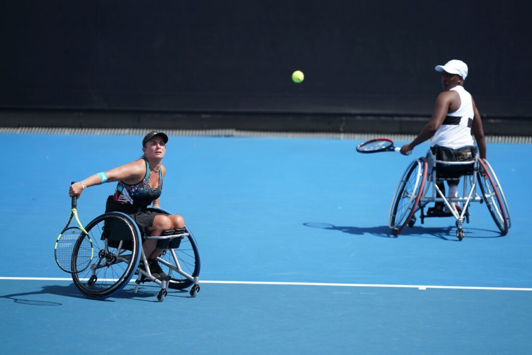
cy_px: 178
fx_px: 5912
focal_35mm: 400
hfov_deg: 5.2
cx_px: 266
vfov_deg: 3.4
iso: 400
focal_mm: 400
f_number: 2.8
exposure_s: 1/6400
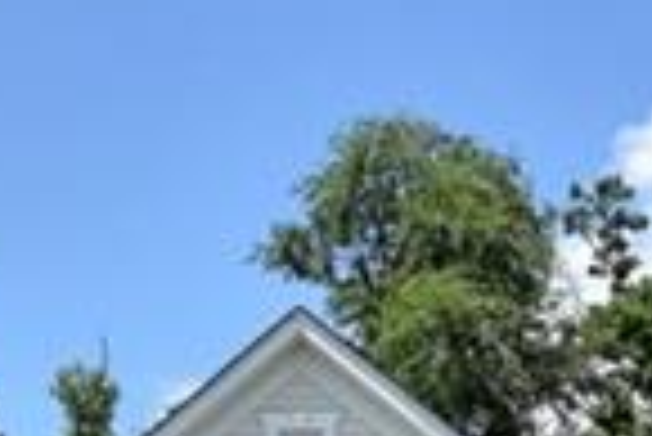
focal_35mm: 148
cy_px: 1187
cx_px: 148
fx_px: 2683
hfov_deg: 13.8
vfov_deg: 8.2
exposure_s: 1/400
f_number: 10
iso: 200
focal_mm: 14
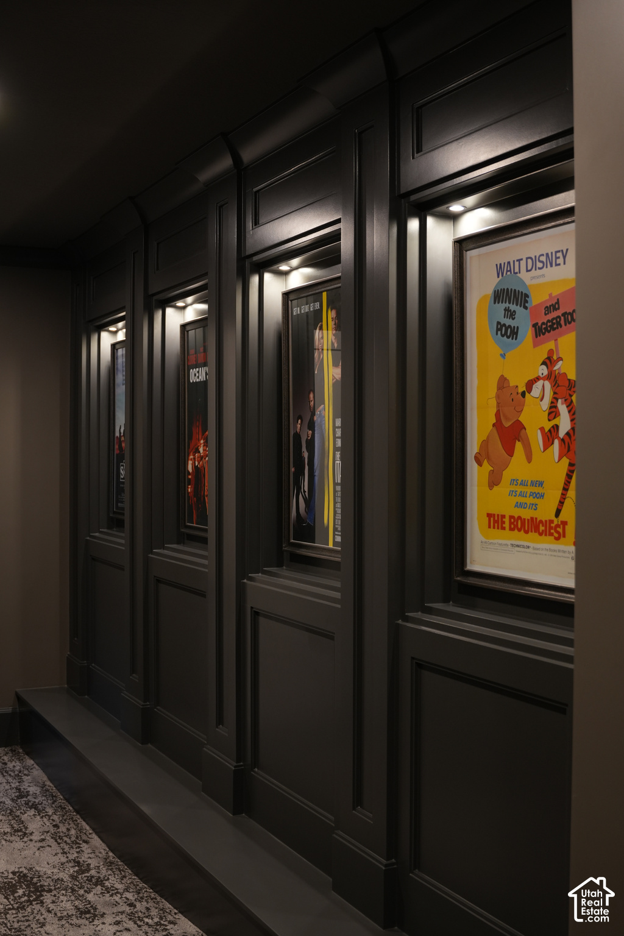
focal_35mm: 43
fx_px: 1127
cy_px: 468
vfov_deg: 45.1
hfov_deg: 30.9
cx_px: 312
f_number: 2.8
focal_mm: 28.9
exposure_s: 1/30
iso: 320
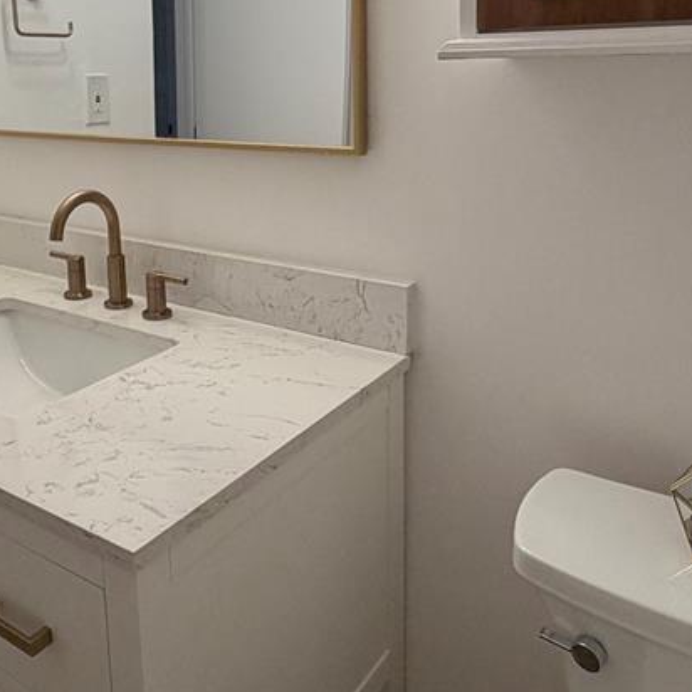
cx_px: 264
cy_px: 185
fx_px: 814
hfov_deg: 45.7
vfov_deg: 44.7
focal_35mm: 36
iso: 160
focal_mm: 2.22
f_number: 2.2
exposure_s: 1/120
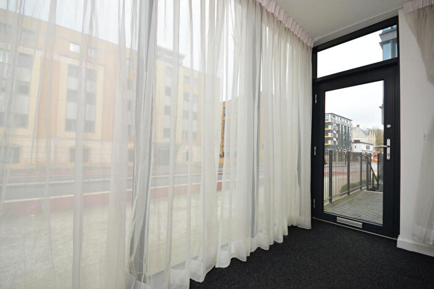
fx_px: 181
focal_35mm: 15
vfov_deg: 77.3
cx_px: 217
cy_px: 144
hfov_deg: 100.4
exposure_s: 1/200
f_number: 5.6
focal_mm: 10
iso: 400
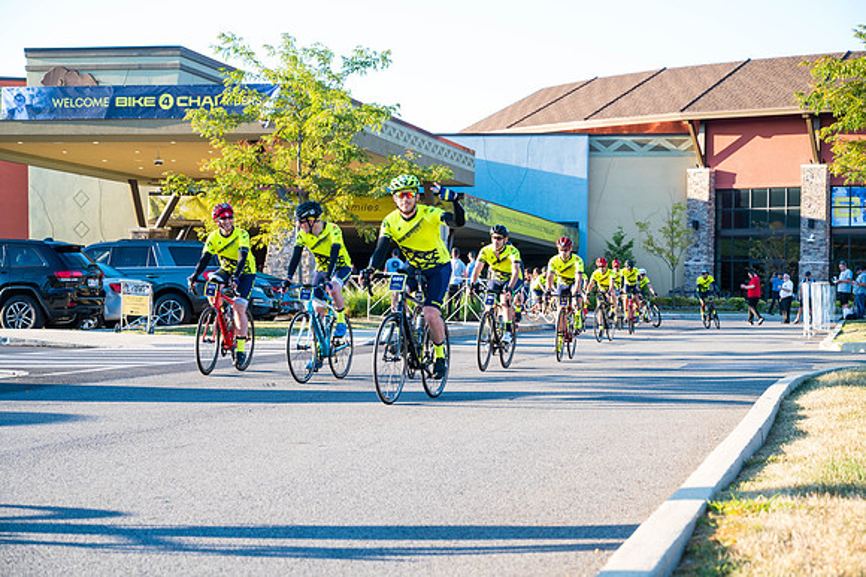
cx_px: 433
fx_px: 1683
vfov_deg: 19.4
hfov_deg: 28.9
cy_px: 288
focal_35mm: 70
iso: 400
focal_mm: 70
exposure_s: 1/250
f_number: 5.6
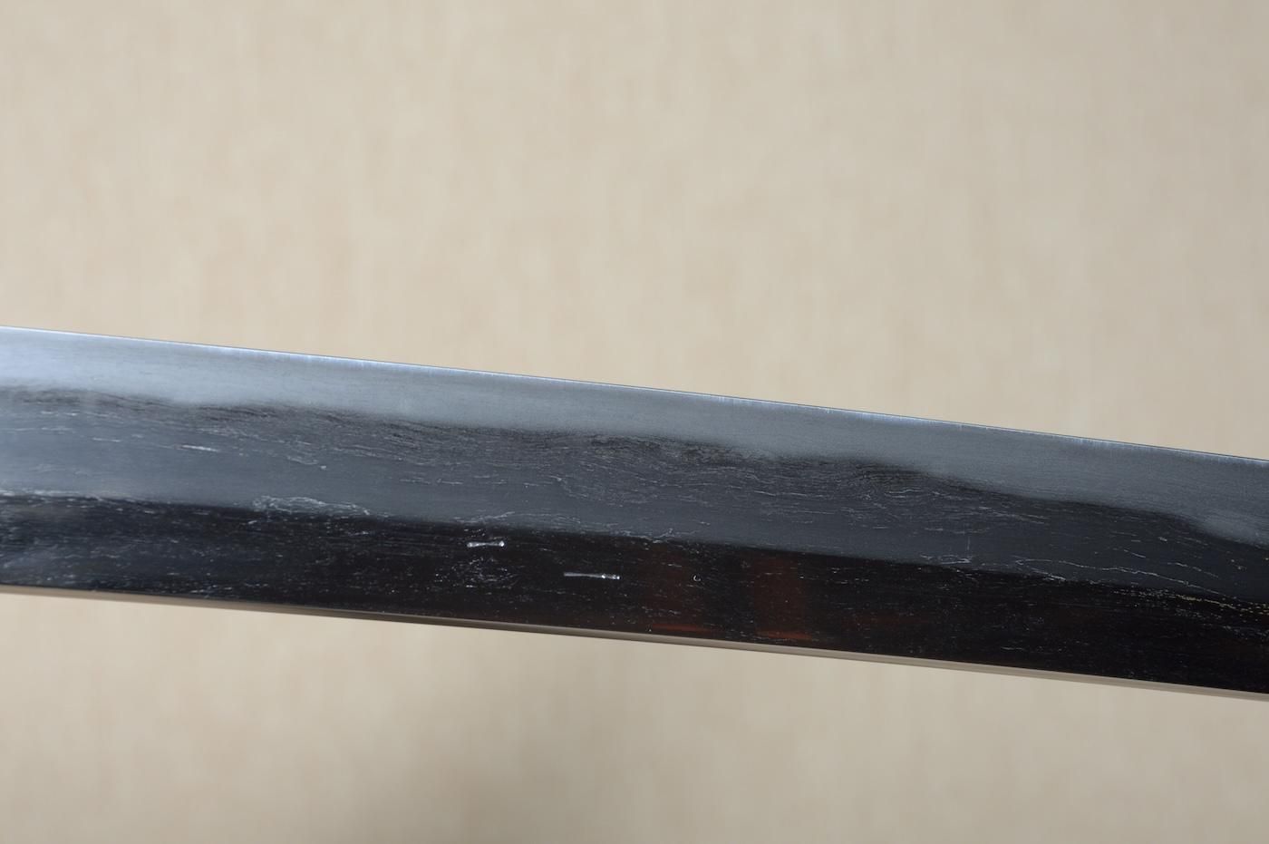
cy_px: 422
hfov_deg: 14.4
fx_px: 5019
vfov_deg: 9.6
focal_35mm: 142
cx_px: 634
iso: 400
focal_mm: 95
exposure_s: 1/1.6
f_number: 11
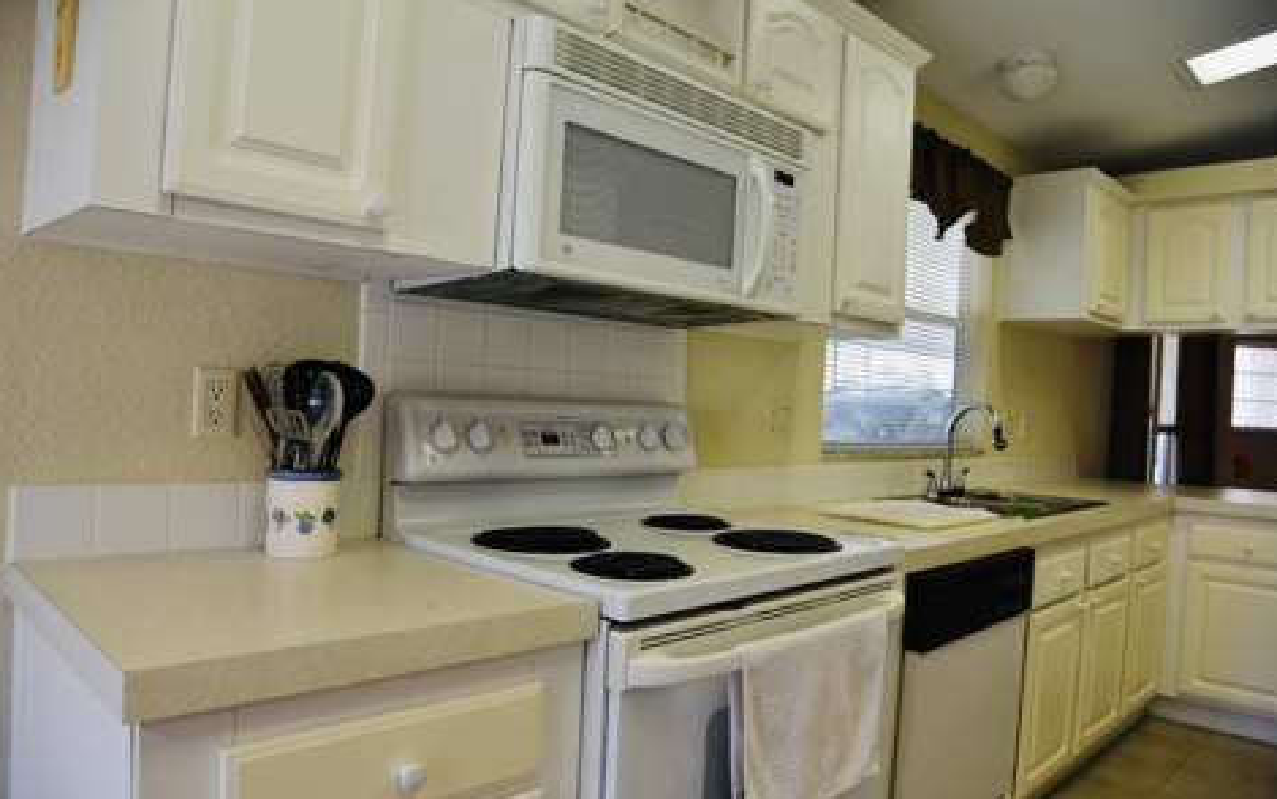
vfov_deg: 49.3
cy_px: 410
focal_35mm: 25
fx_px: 870
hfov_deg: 72.5
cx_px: 644
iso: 400
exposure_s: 1/80
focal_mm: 24
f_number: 4.5
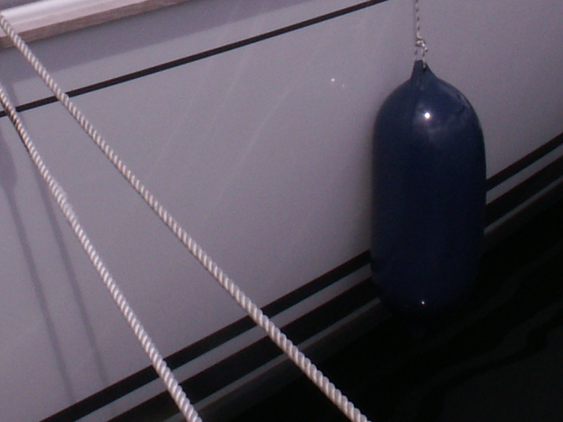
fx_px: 2066
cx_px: 185
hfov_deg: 15.5
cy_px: -75
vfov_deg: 11.5
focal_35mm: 127
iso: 50
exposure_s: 1/320
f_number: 8
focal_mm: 5.86
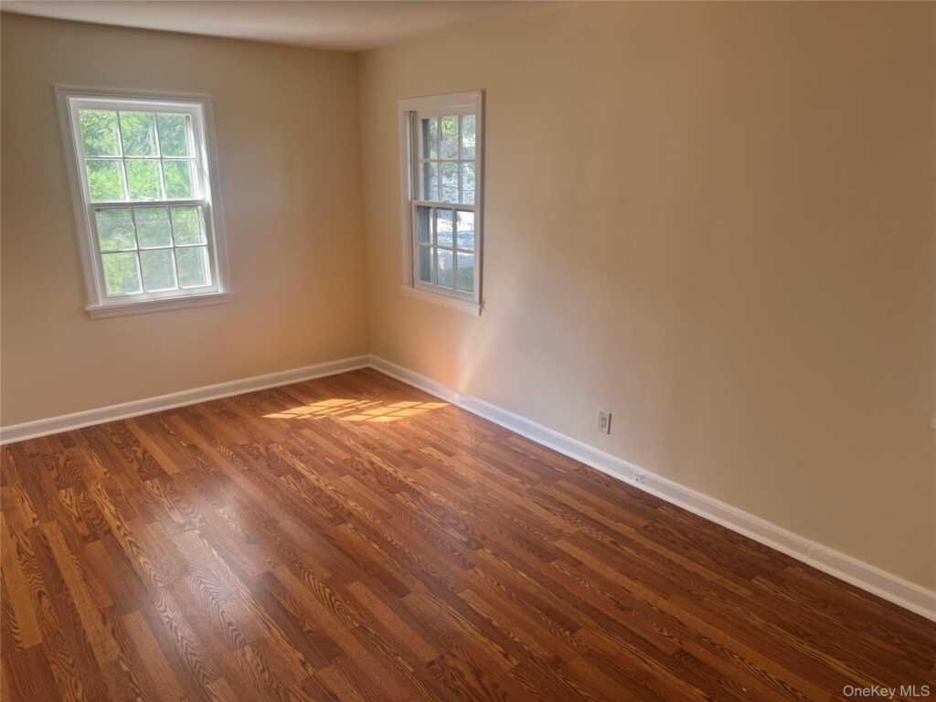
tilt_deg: -16.7
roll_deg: -0.2
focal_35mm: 24
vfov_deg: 56.8
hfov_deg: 71.6
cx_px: 468
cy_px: 351
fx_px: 649
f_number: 1.78
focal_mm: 6.76
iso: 64
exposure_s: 1/154
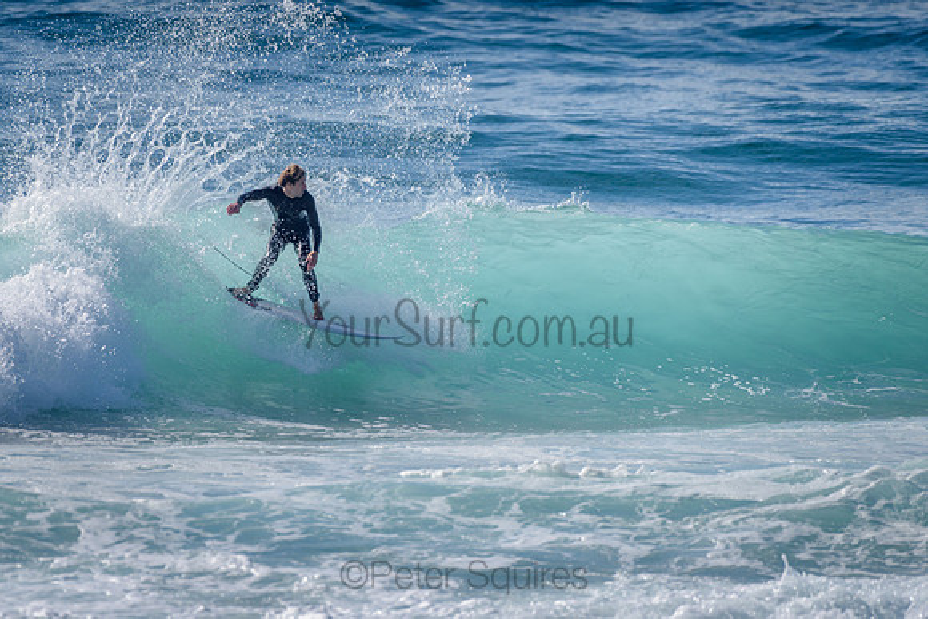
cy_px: 242
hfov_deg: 3.4
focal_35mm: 613
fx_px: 15809
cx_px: 359
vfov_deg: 2.2
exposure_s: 1/2000
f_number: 5.6
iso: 125
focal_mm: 500
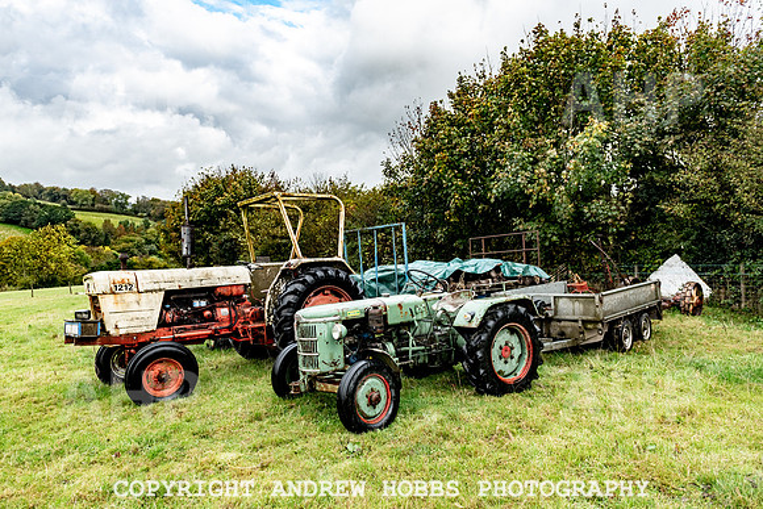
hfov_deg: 73.7
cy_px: 254
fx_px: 509
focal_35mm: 24
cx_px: 382
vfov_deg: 53.2
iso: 320
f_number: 5
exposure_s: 1/640
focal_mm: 24
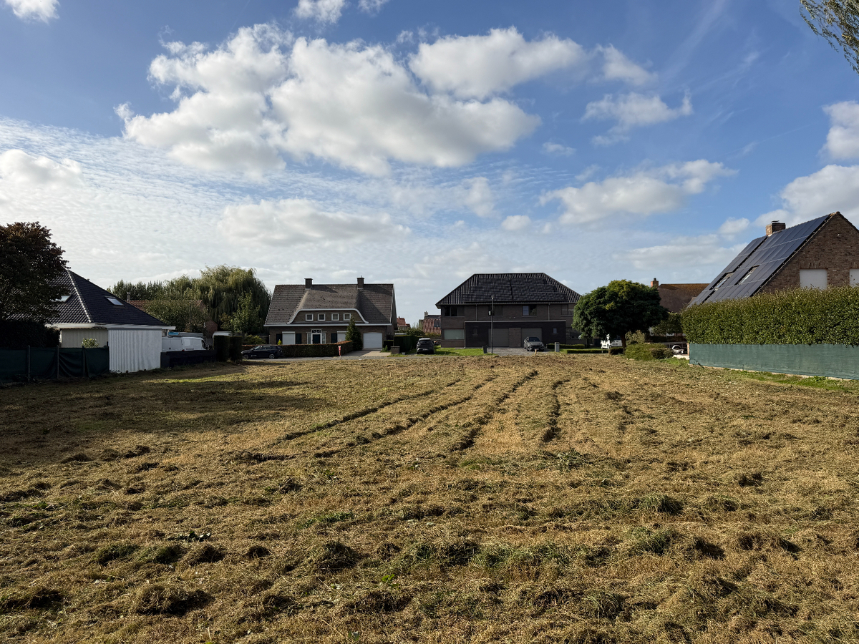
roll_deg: +0.9
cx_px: 430
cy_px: 322
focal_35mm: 24
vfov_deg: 56.8
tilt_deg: +0.8
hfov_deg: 71.6
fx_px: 596
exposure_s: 1/7353
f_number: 1.78
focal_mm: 6.76
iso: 80
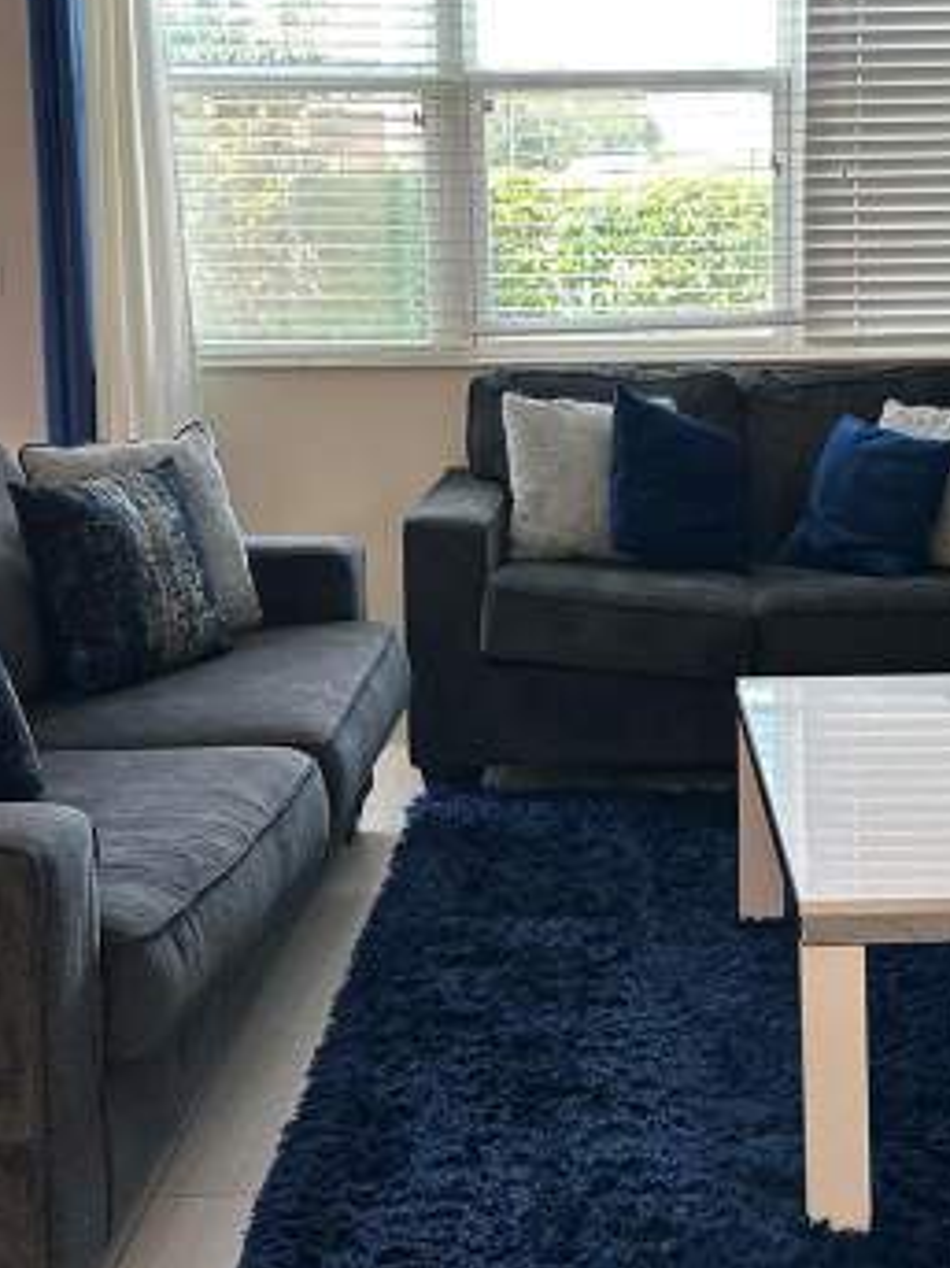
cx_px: 676
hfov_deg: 25.9
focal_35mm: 56
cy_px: 577
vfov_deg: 34.3
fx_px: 2050
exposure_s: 1/120
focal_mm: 6.86
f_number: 1.78
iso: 125
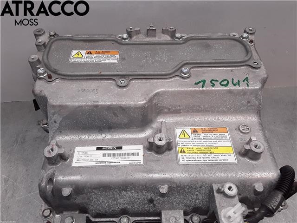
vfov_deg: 49.7
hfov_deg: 63.4
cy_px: 112
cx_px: 148
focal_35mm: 28
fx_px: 240
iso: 40
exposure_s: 1/117
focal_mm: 2.91
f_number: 1.9
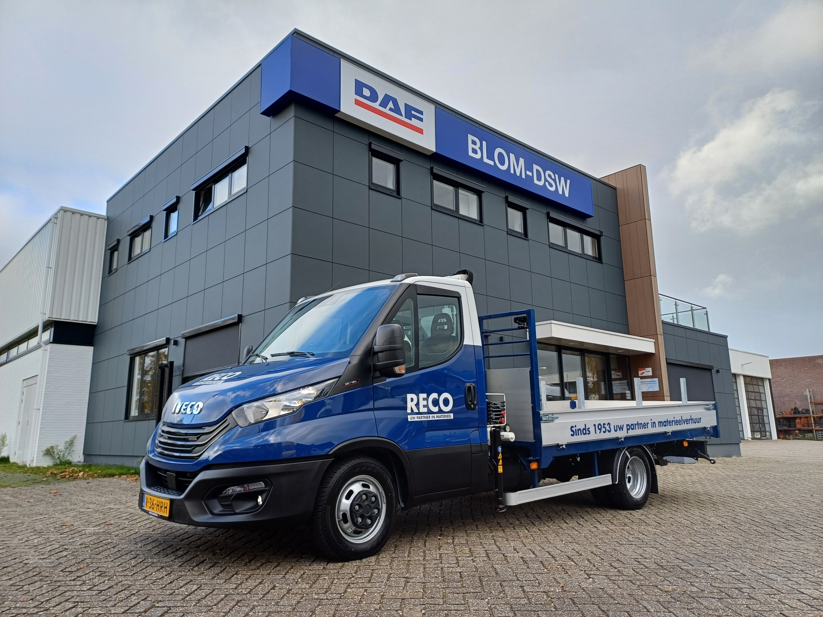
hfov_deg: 69.4
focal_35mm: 25
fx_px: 594
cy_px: 308
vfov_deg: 54.9
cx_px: 412
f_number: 1.8
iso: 50
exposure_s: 1/260
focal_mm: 4.65
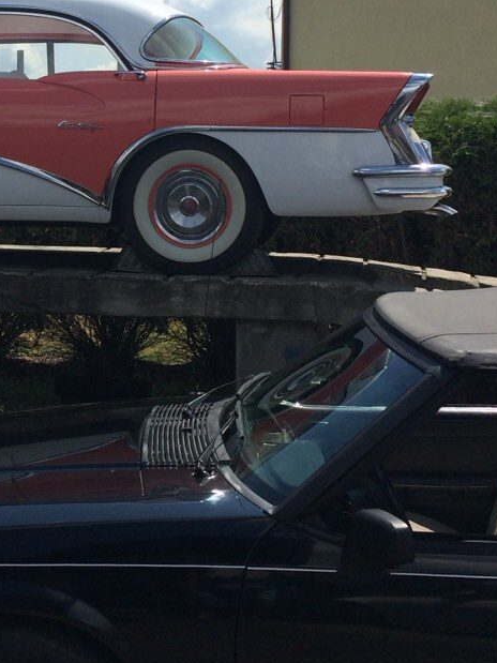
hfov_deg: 23.6
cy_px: 187
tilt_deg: -0.5
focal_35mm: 60
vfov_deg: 31.8
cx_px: 29
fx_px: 1149
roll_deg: -0.7
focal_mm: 4.15
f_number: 2.2
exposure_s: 1/3425
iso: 32
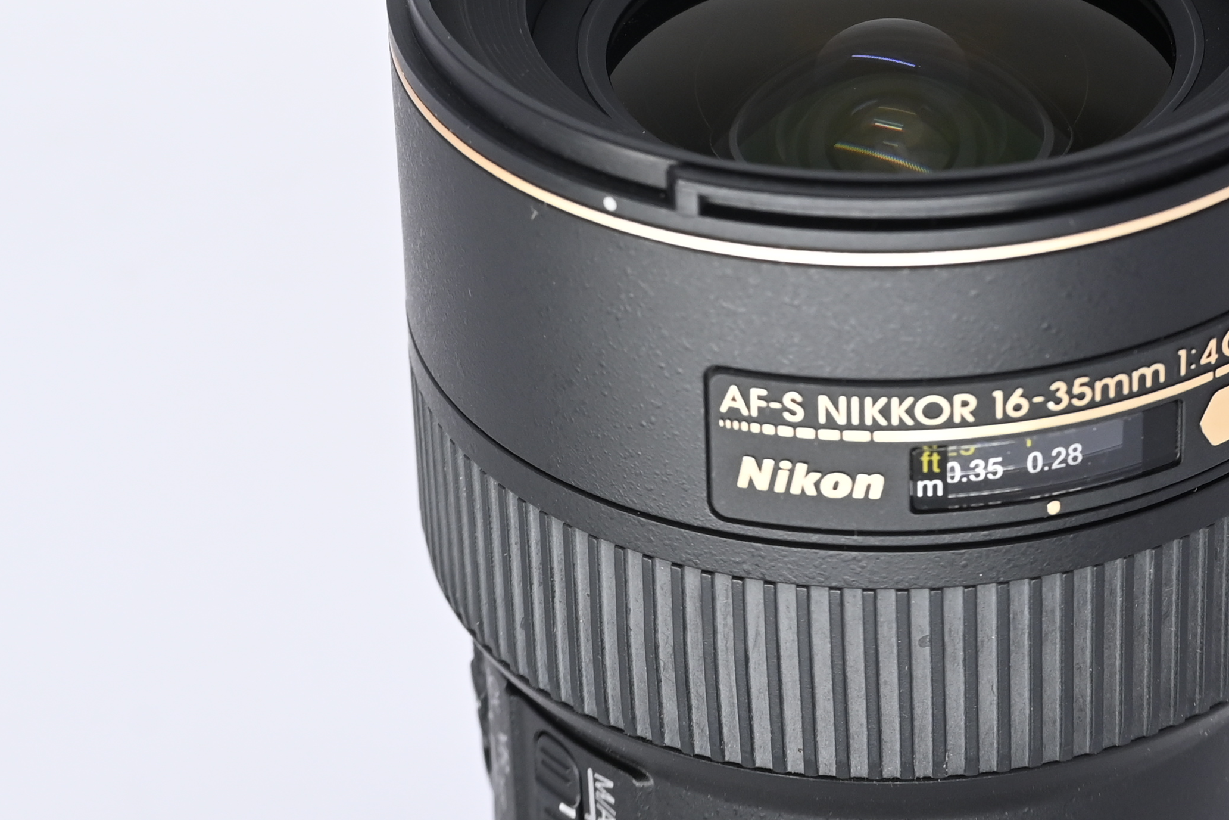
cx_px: 904
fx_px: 4881
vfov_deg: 9.6
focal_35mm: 143
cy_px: 80
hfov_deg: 14.3
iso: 500
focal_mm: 50
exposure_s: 1/125
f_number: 9
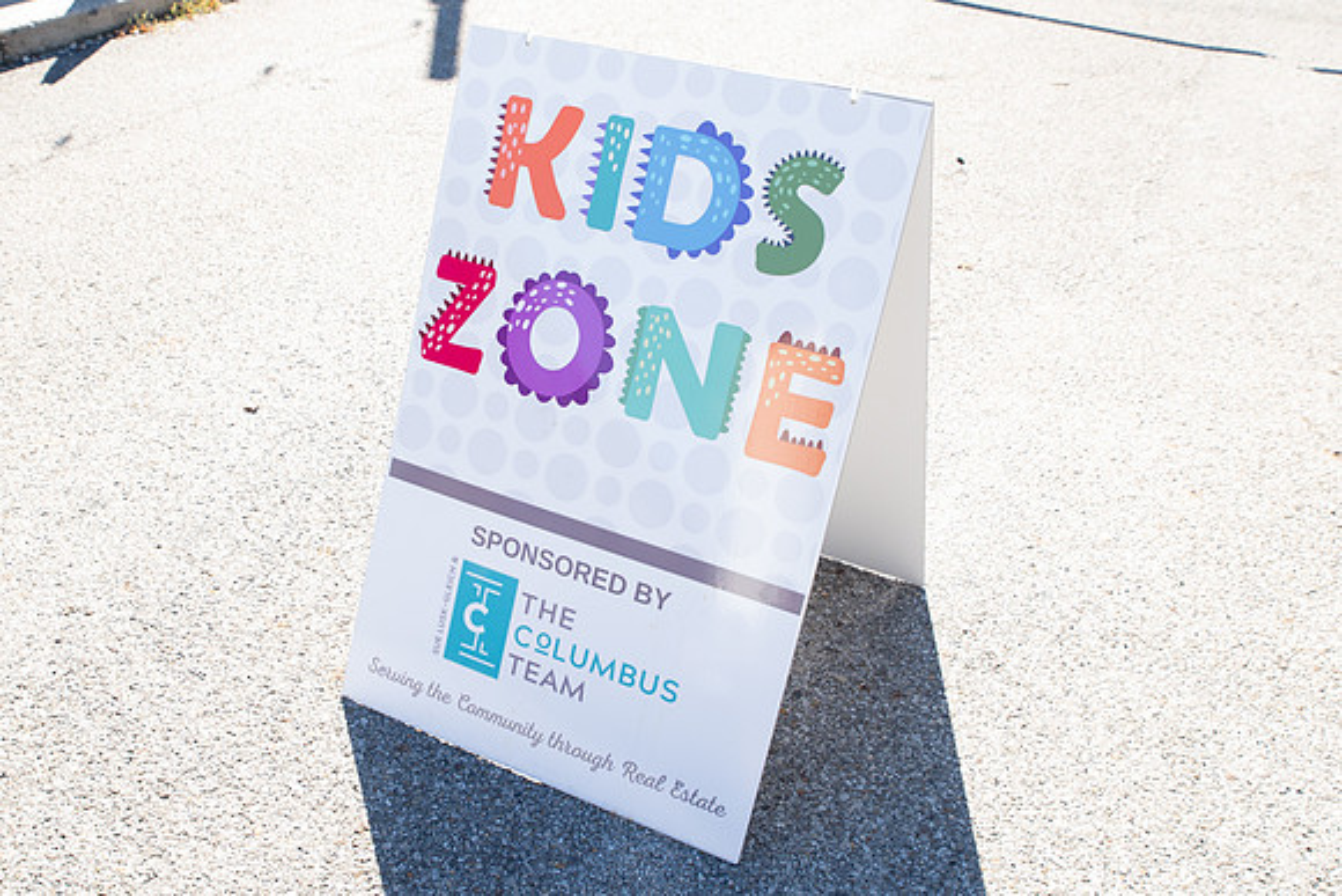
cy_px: 453
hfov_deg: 47.2
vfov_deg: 32.6
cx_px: 566
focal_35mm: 41
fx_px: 1531
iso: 500
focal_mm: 32
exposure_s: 1/250
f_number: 6.3
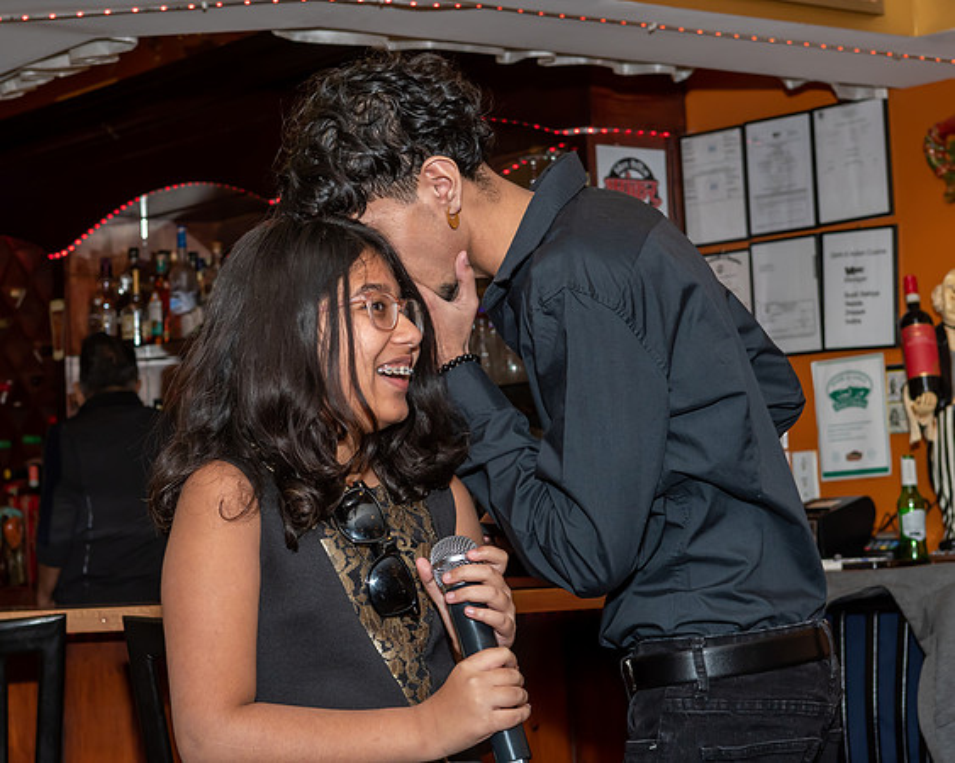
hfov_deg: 21.9
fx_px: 2467
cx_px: 370
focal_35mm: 87
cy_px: 352
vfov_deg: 17.6
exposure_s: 1/250
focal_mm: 48
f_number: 6.3
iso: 500
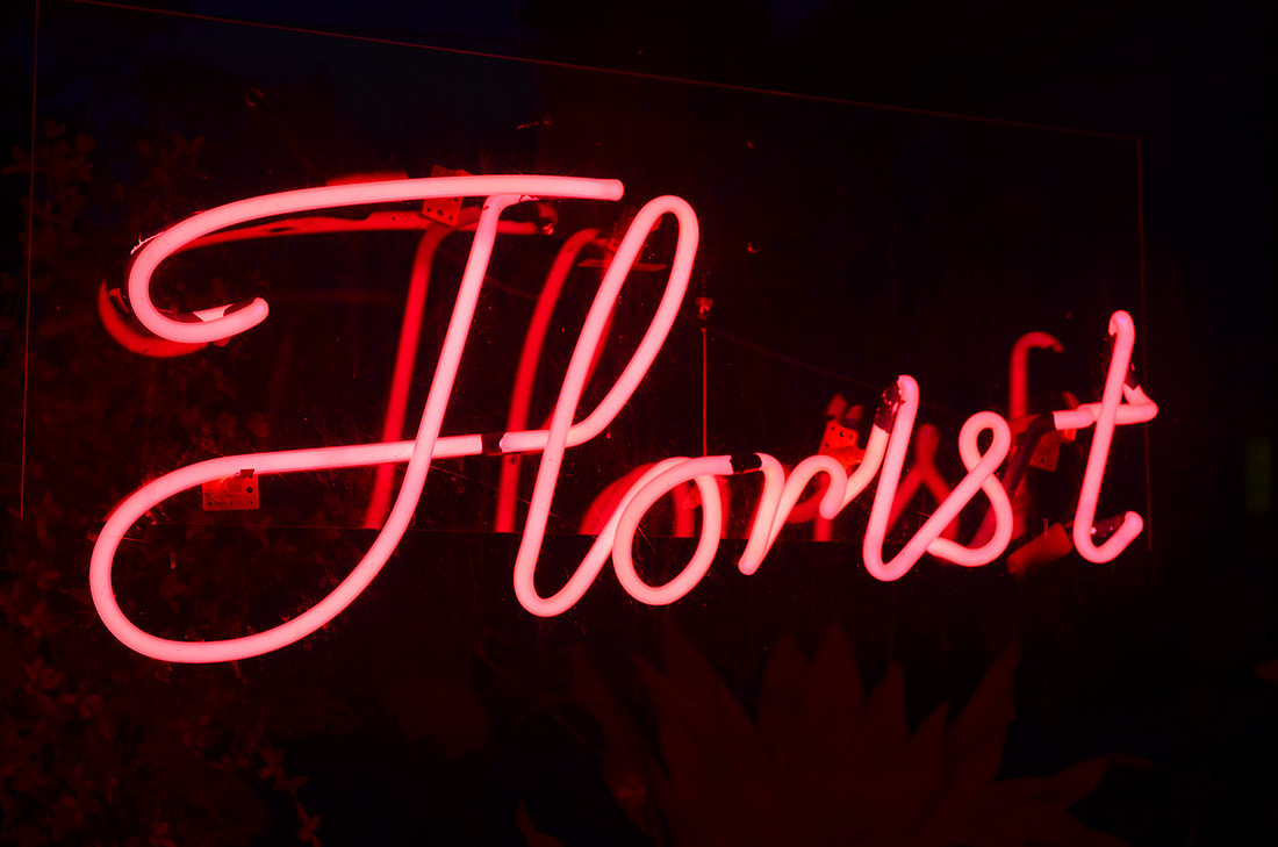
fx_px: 2232
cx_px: 639
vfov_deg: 21.5
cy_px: 424
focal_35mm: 63
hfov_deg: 31.9
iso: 100
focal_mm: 42
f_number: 5.3
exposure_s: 1/50
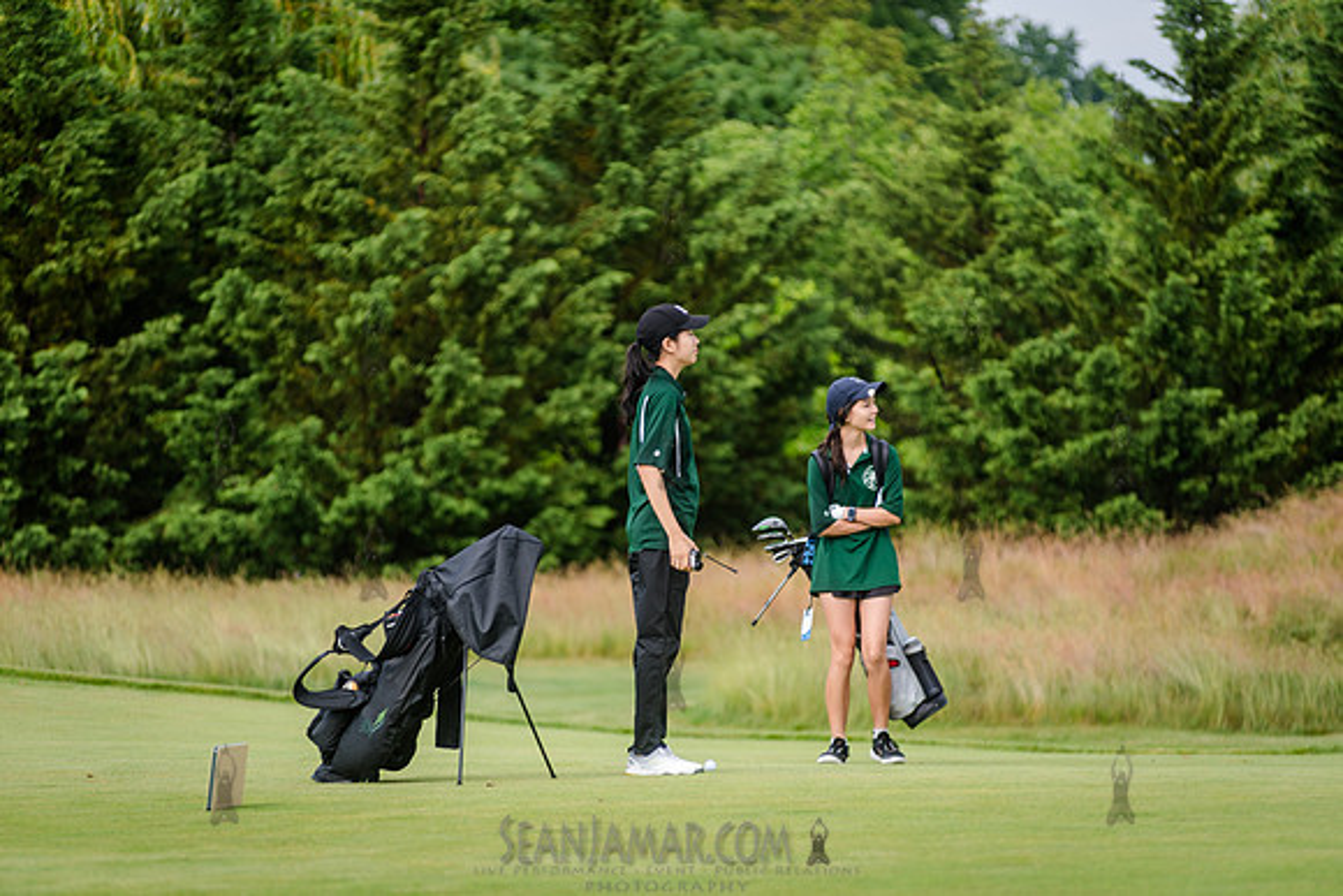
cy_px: 448
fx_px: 7463
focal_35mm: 200
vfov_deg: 6.9
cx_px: 672
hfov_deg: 10.3
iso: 125
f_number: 3.5
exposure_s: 1/500
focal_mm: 200
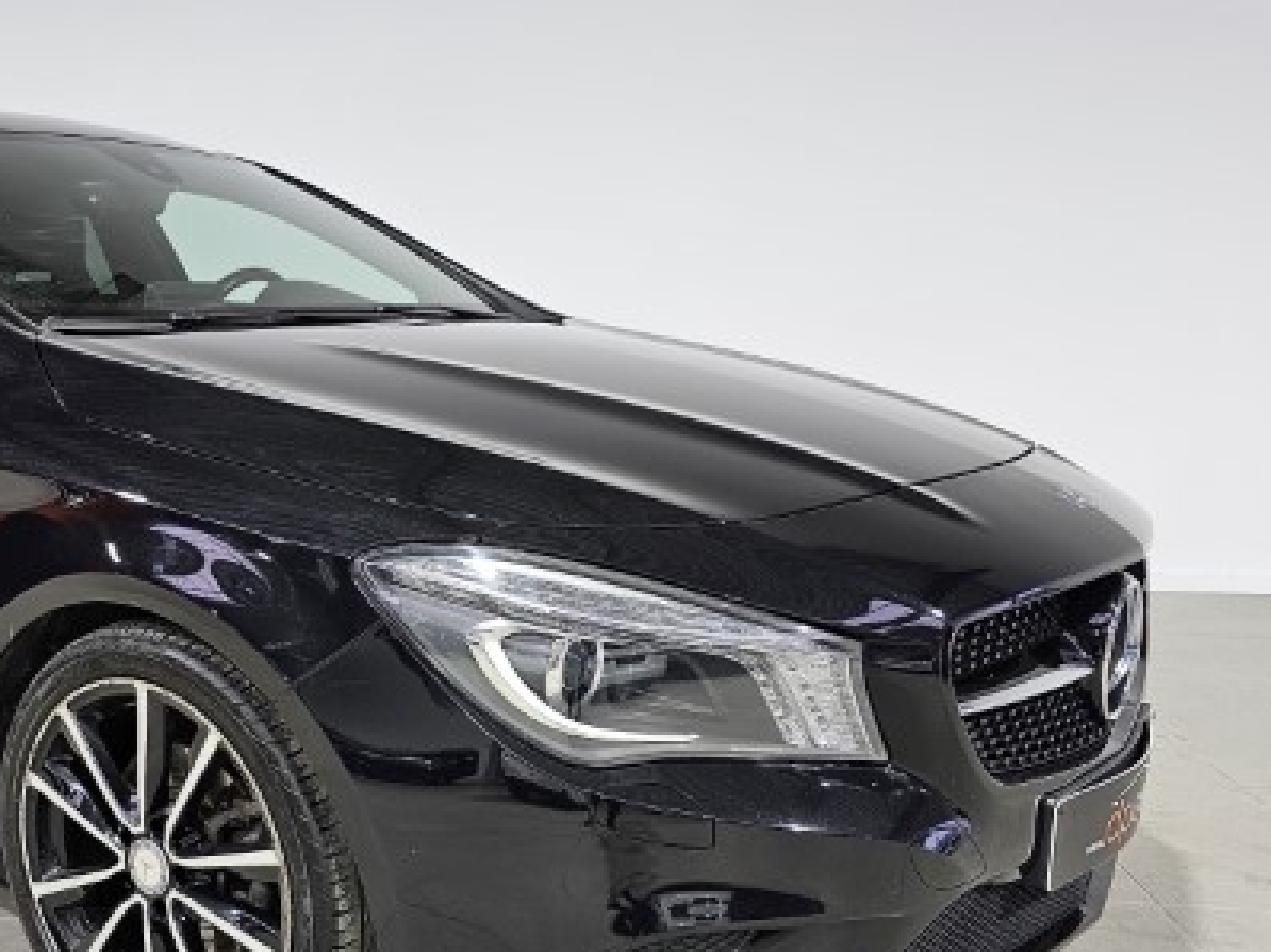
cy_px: 613
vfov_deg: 38.3
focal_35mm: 37
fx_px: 1358
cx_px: 294
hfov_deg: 48.0
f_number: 1.7
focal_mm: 6.3
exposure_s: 1/100
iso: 160
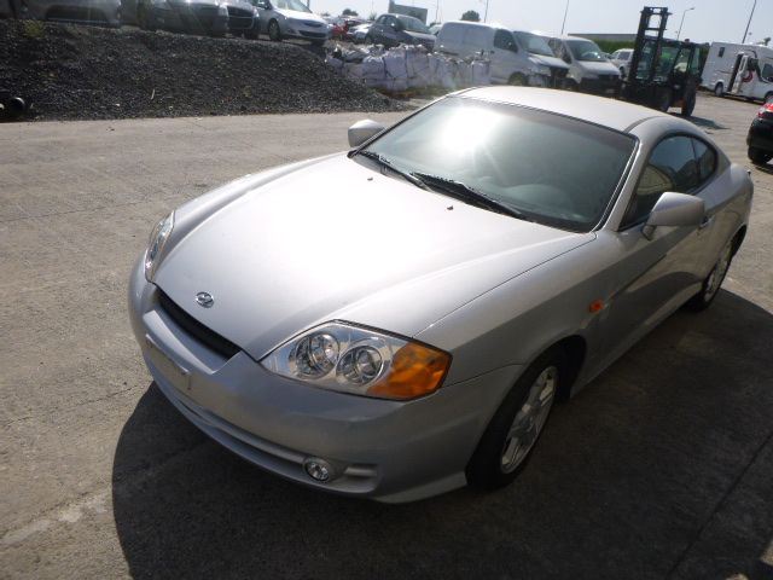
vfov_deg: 54.9
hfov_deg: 69.4
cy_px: 290
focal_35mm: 25
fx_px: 558
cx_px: 386
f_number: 3.9
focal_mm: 4.5
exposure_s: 1/1000
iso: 100
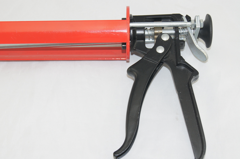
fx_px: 449
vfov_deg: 20.1
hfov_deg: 29.9
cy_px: 80
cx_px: 120
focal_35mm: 68
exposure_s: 1/160
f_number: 7.1
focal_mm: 45
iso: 200
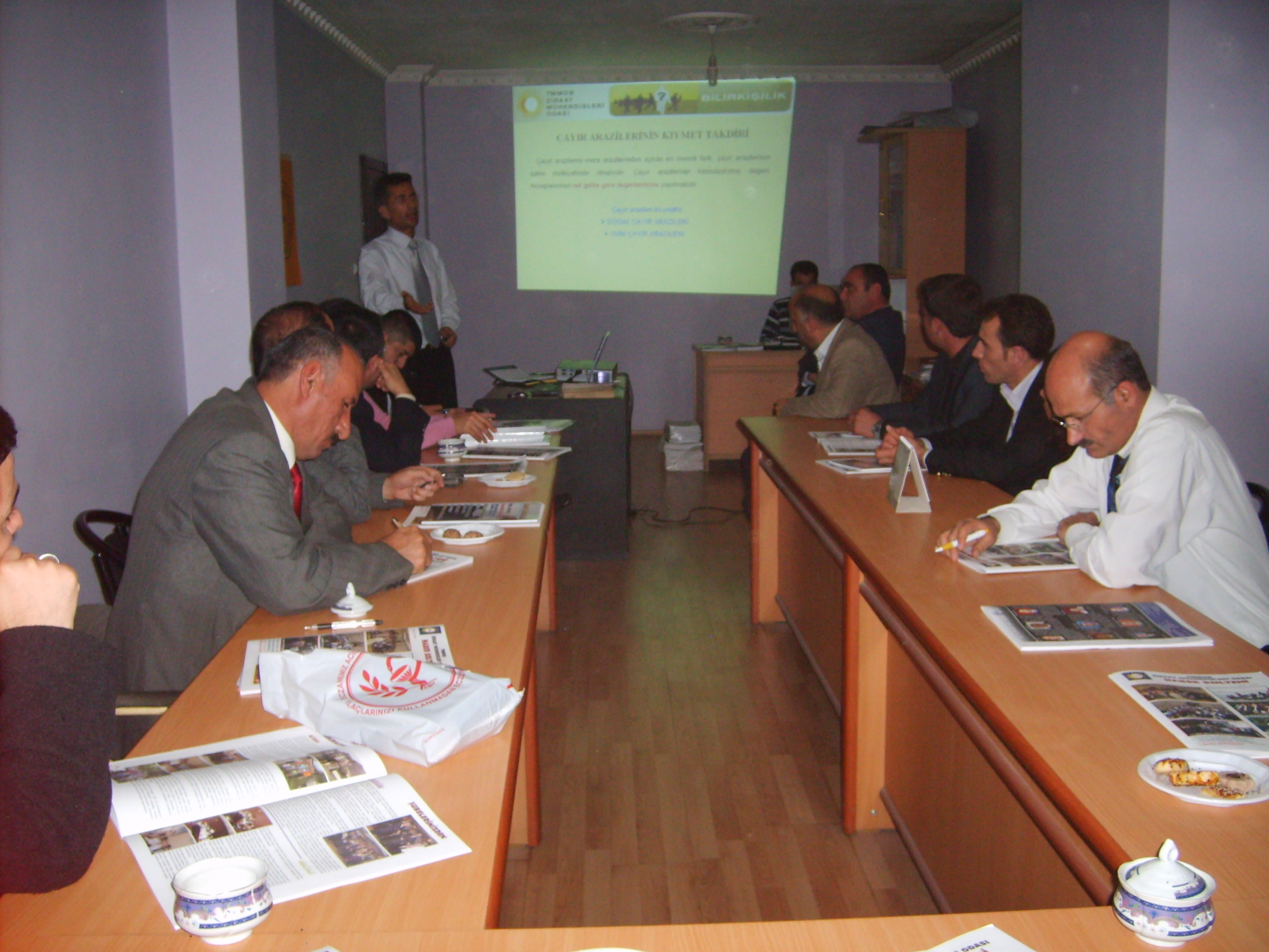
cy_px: 476
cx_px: 634
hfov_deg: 52.6
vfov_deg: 40.7
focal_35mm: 35
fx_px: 1283
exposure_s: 1/45
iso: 166
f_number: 2.8
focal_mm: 5.8
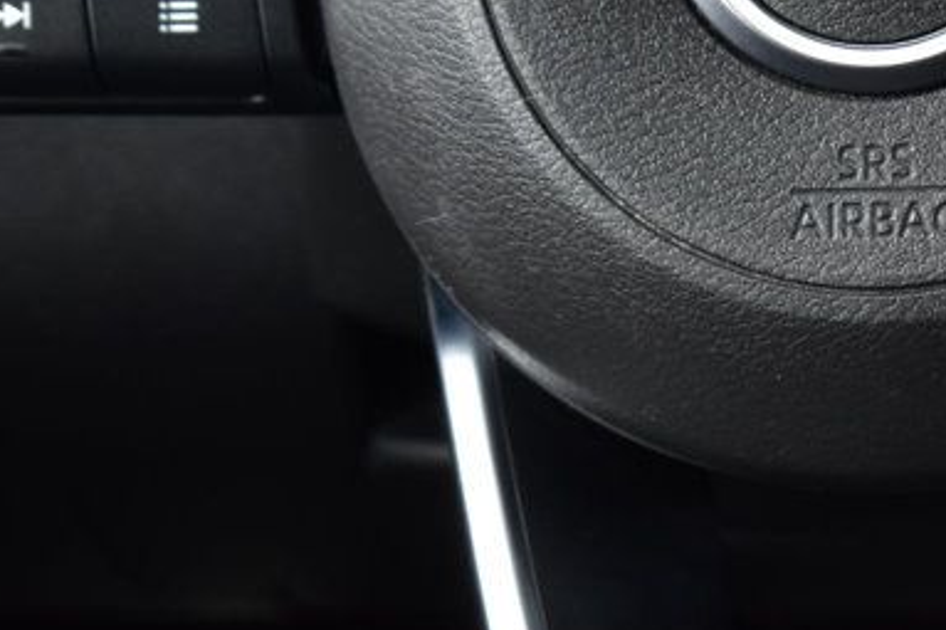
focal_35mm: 220
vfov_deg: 6.2
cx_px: 909
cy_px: 44
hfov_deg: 9.3
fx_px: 5787
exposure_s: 1/40
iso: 400
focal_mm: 55
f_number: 7.1
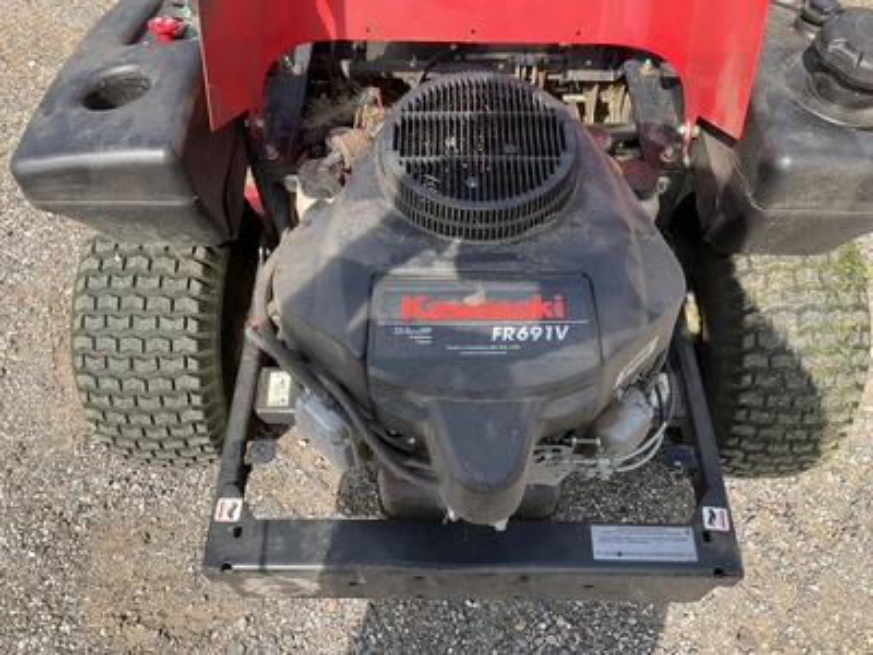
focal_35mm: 29
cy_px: 328
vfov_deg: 48.2
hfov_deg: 61.7
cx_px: 436
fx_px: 731
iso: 25
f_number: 1.8
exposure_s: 1/545
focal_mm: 3
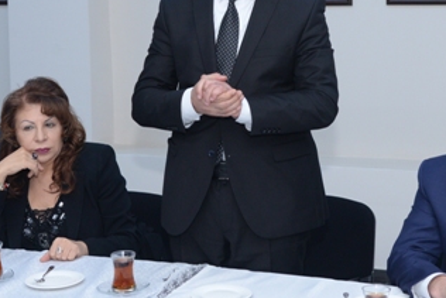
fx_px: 1004
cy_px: 54
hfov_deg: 25.0
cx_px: 247
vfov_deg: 16.7
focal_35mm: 81
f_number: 5.6
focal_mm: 40
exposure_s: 1/125
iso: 1600
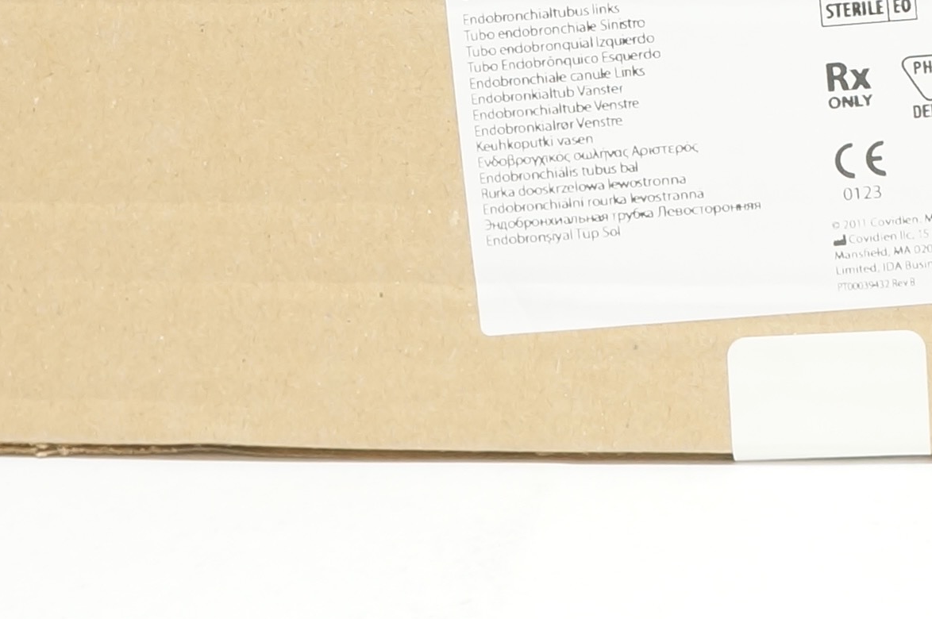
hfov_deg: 17.7
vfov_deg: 11.9
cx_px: 919
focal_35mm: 113
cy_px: -83
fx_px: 2922
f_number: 5.6
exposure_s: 1/60
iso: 800
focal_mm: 18
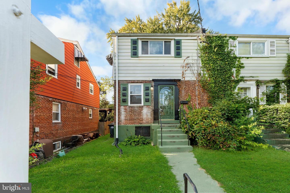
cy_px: 96
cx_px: 145
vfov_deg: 76.2
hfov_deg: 99.3
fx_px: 123
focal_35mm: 15
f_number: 8
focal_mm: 15.3
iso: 200
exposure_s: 1/25
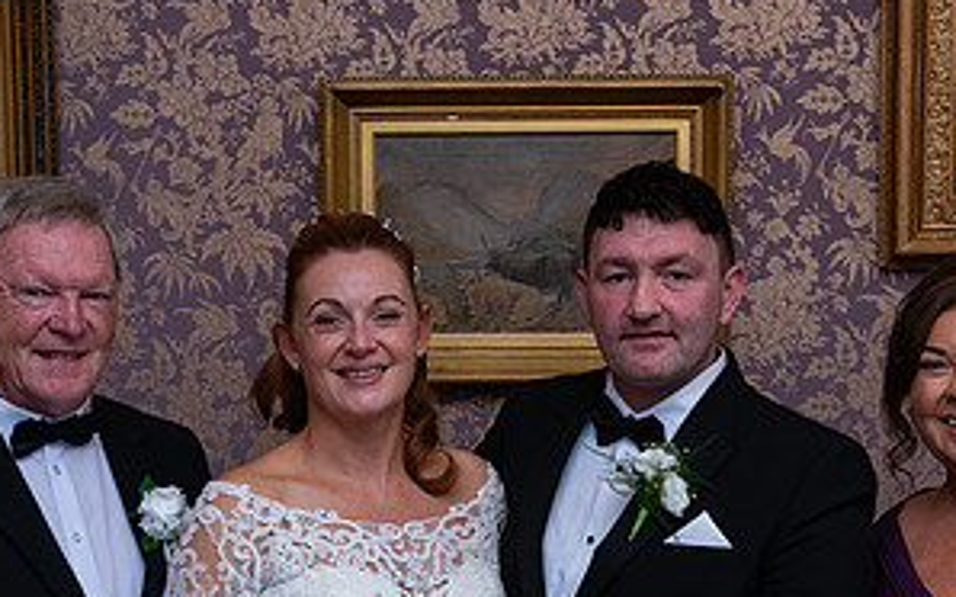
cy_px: 586
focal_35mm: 93
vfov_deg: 13.9
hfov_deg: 22.3
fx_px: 2422
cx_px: 478
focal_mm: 45
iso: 1250
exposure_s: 1/160
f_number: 5
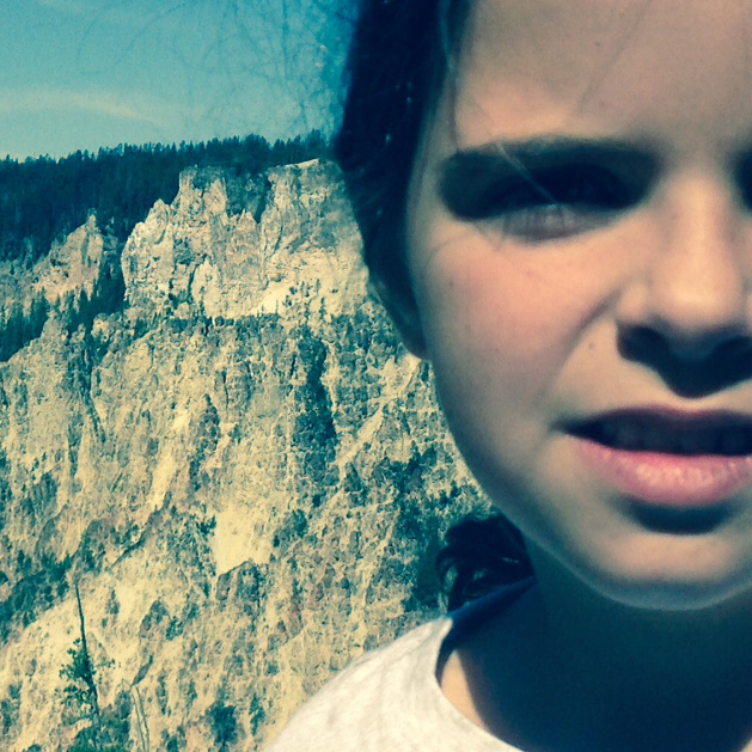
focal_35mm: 95
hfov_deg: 18.3
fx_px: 2335
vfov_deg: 18.3
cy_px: 487
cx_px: 274
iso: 50
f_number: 2.4
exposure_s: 1/2710
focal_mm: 4.12
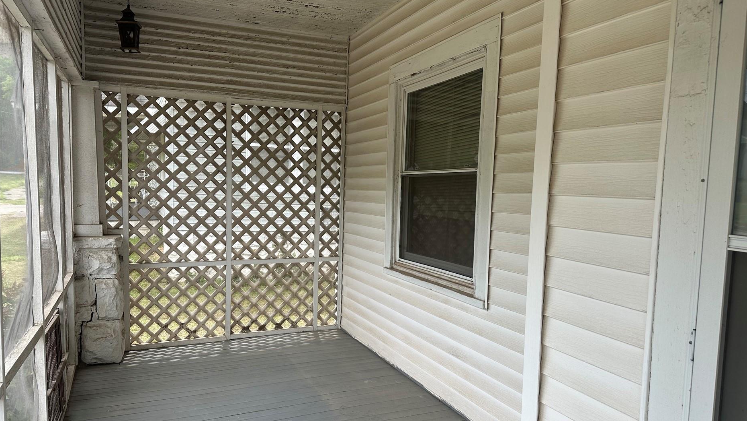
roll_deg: -1.7
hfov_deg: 69.9
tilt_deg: -4.8
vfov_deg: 42.8
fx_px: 535
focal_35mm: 27
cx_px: 369
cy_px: 234
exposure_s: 1/850
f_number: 1.78
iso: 80
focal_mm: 6.86
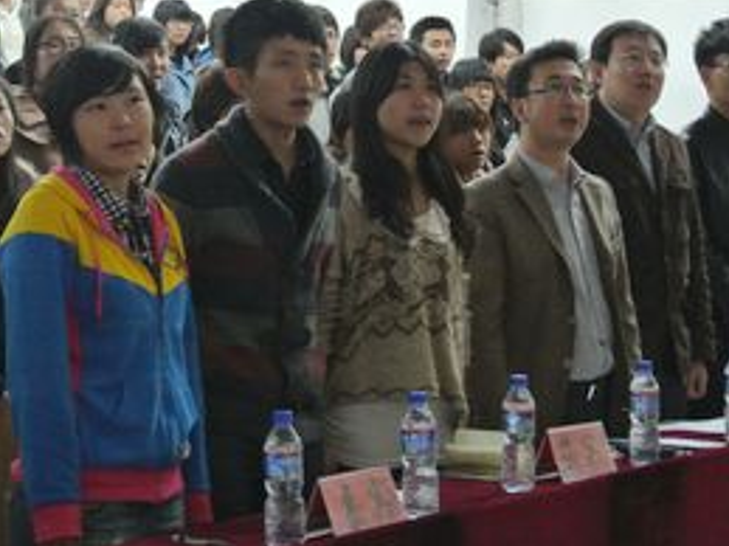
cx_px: 332
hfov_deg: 21.3
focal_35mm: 92
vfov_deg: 16.0
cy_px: 156
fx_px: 1937
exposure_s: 1/30
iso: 1800
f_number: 5
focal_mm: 21.9
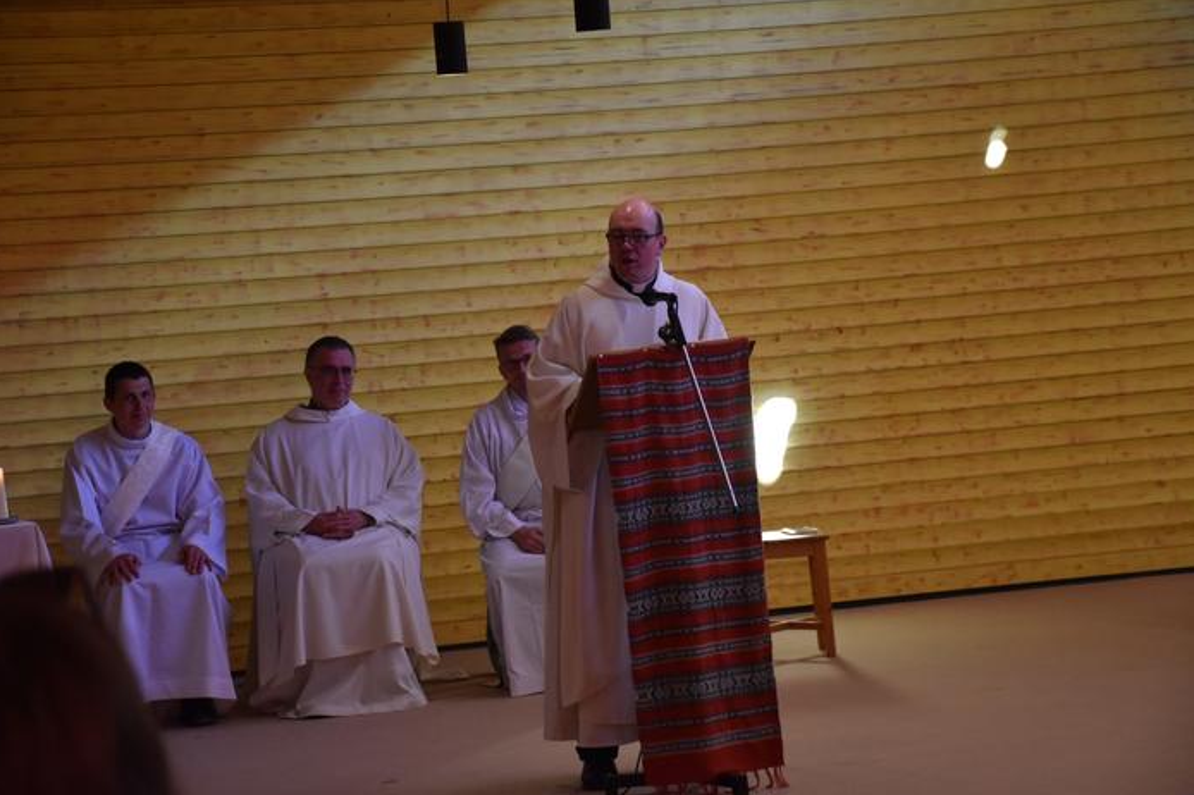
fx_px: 3514
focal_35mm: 106
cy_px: 398
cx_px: 594
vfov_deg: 12.9
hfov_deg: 19.3
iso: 2000
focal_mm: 70
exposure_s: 1/60
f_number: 5
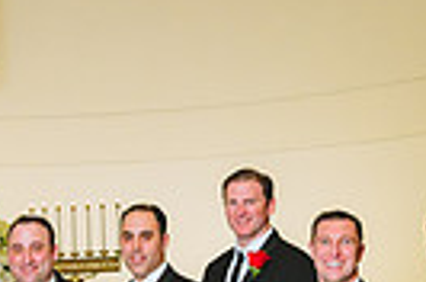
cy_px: 343
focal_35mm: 105
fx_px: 1240
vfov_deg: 12.6
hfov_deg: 19.0
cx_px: 10
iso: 1250
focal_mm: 24
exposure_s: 1/160
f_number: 5
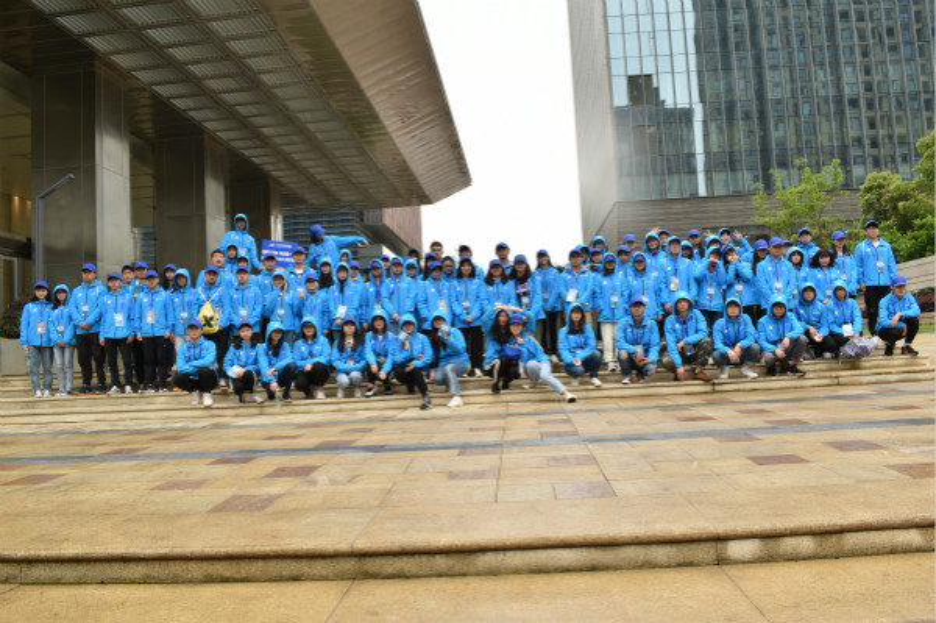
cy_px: 312
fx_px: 779
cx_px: 468
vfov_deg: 43.5
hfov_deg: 62.0
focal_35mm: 30
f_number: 7.1
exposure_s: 1/60
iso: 100
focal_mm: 20
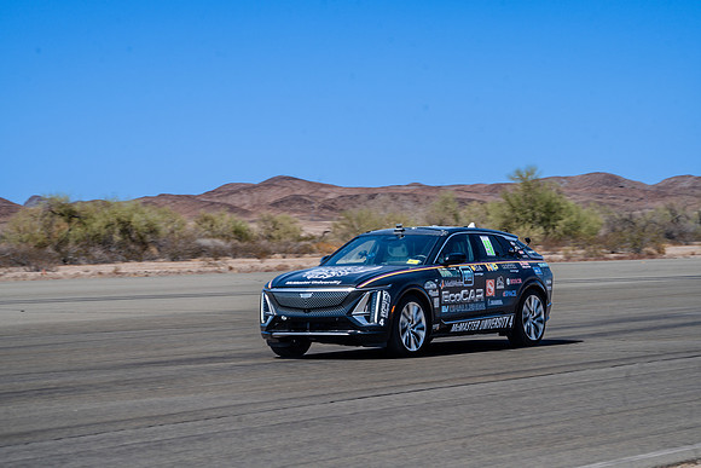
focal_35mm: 112
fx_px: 2181
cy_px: 234
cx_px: 350
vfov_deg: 12.2
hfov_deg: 18.3
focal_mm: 112
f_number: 10
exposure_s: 1/320
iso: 160
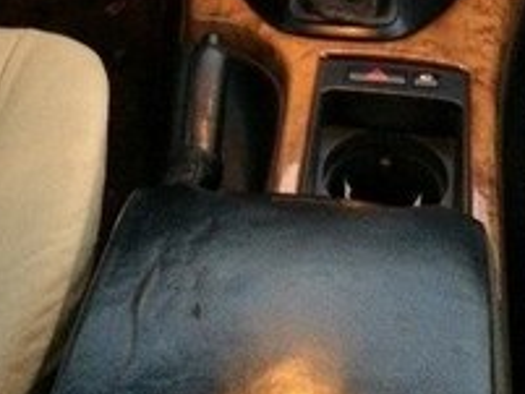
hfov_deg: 20.6
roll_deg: -1.1
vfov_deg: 14.3
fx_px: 1442
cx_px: 319
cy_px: -231
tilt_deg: -28.2
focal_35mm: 95
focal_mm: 4.15
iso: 500
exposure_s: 1/17
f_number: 2.2
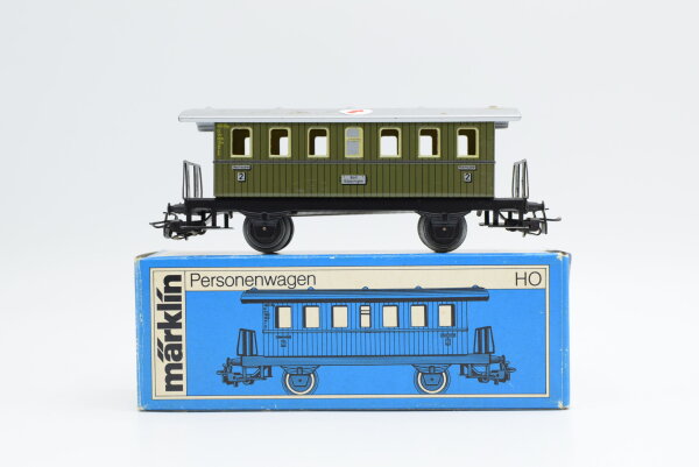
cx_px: 350
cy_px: 234
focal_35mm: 52
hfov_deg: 37.8
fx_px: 1020
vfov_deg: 25.8
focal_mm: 35
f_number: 8
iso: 320
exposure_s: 1/125
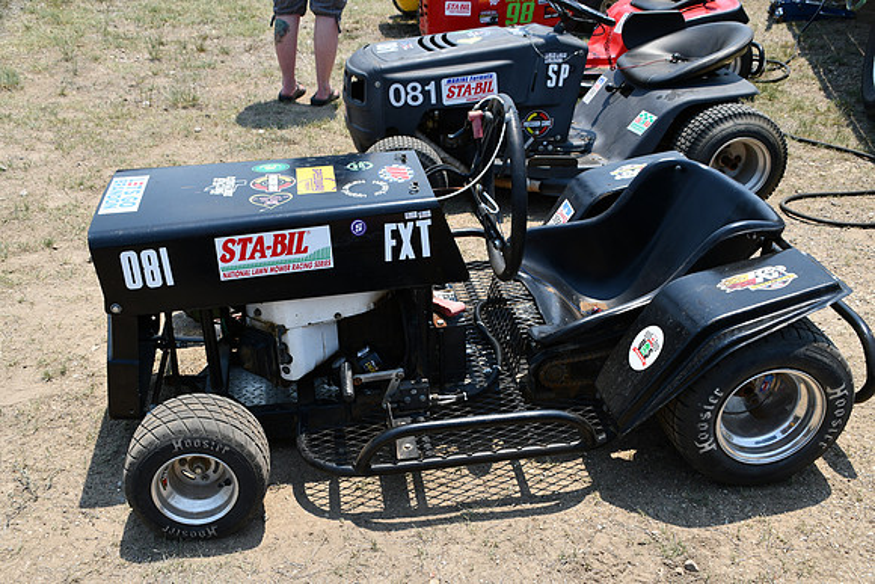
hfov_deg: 49.5
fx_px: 948
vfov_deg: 34.2
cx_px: 438
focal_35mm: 39
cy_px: 292
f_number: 8
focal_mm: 26
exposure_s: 1/250
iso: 100
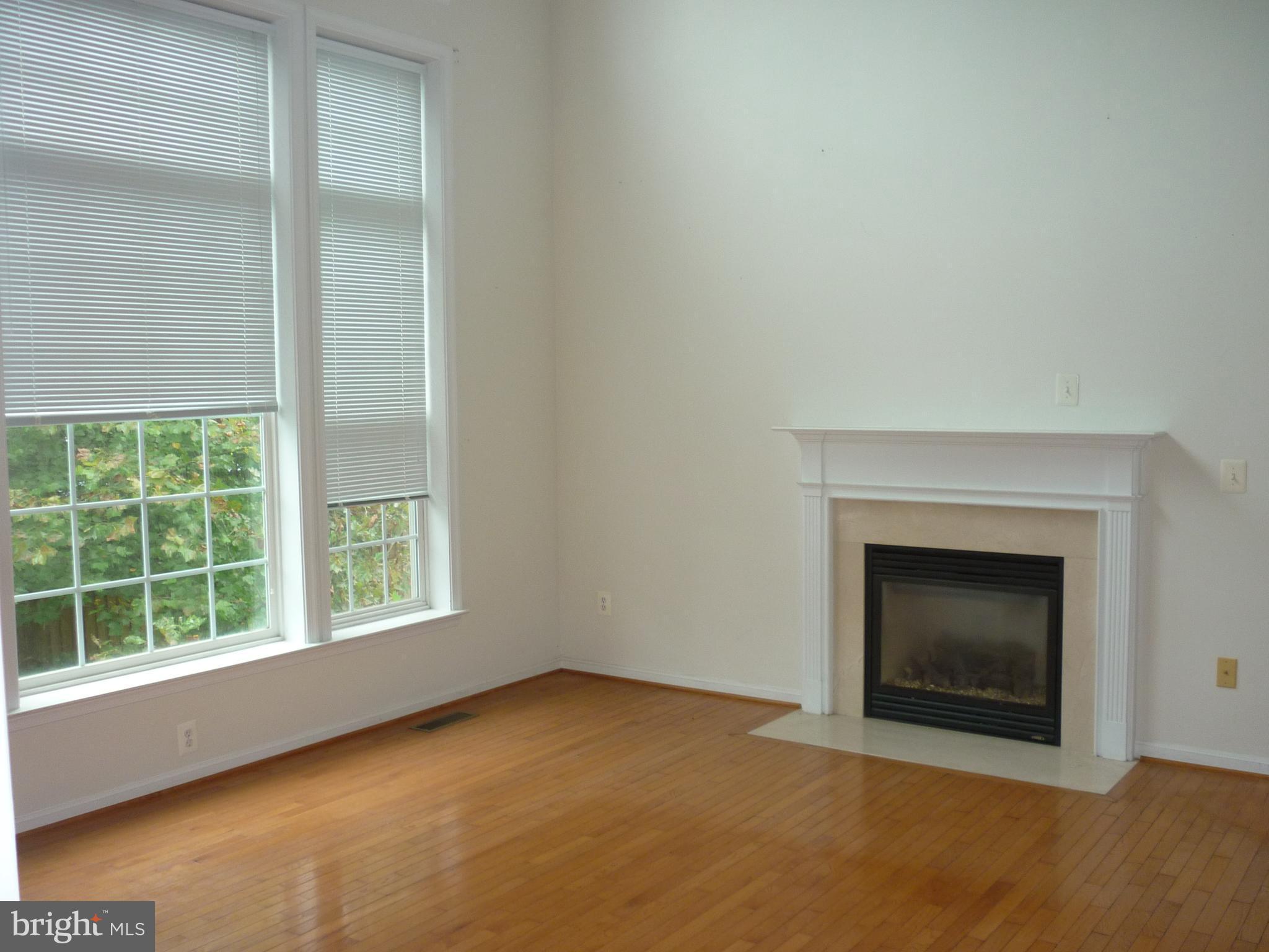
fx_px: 1210
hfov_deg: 55.4
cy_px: 476
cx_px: 634
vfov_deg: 42.9
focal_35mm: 33
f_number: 2.8
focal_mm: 5.5
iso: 125
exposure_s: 1/30
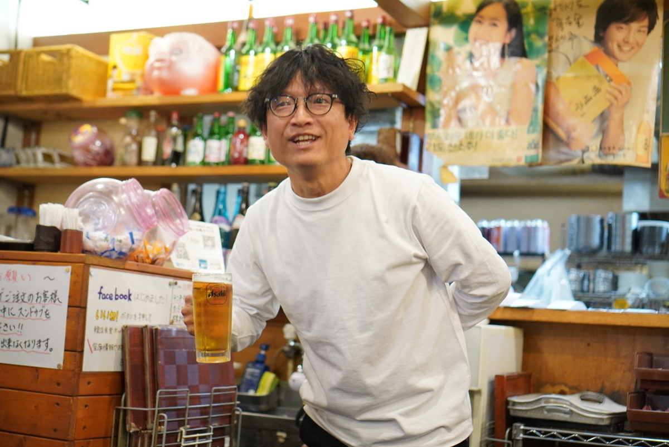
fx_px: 976
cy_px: 224
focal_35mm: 52
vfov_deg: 25.8
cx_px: 334
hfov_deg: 37.8
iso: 2000
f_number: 2.2
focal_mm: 35
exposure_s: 1/100
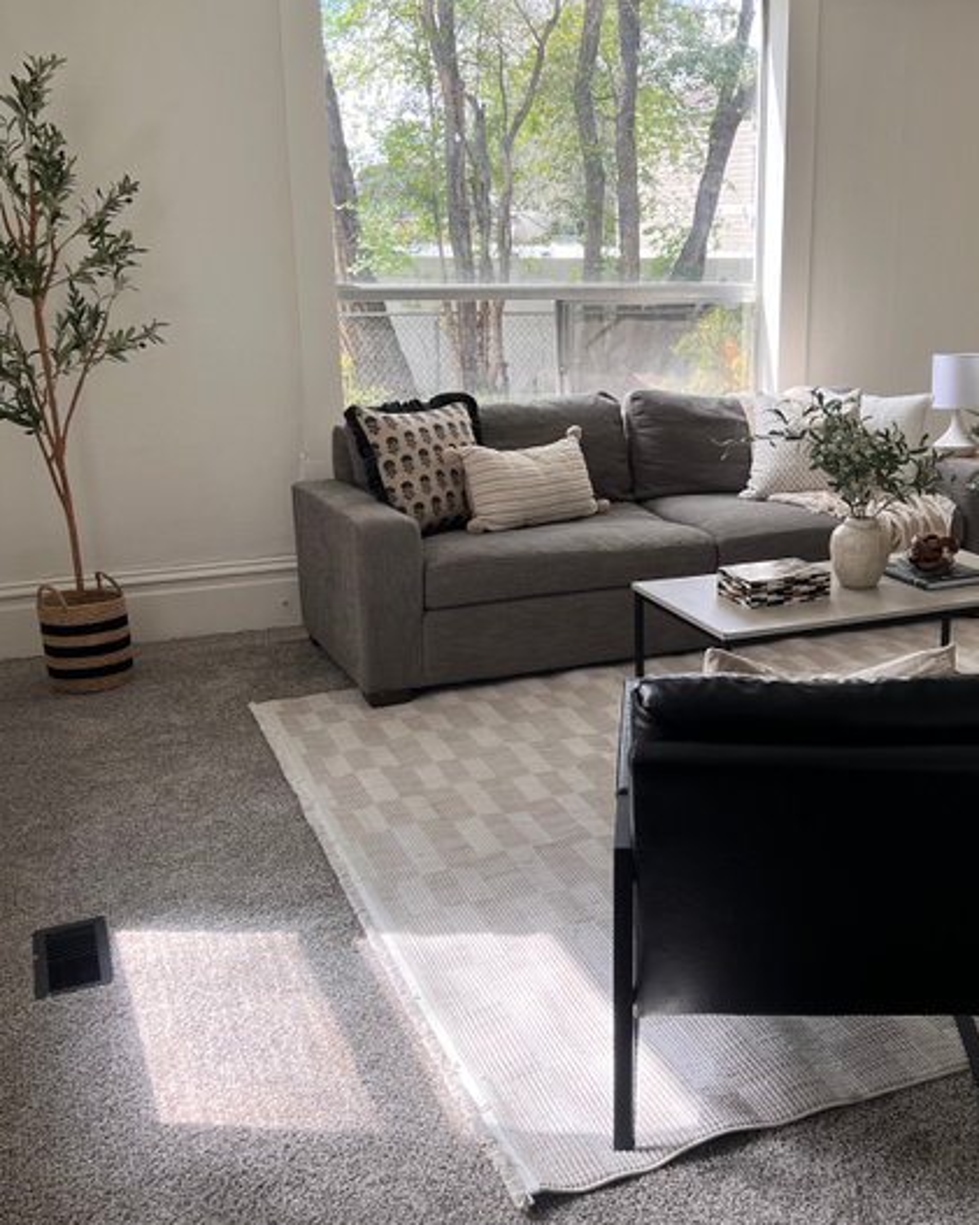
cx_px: 663
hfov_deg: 39.6
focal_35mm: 37
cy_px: 590
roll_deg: -0.9
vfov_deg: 49.1
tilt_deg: -14.4
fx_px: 1341
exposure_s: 1/365
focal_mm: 5.7
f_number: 1.5
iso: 50
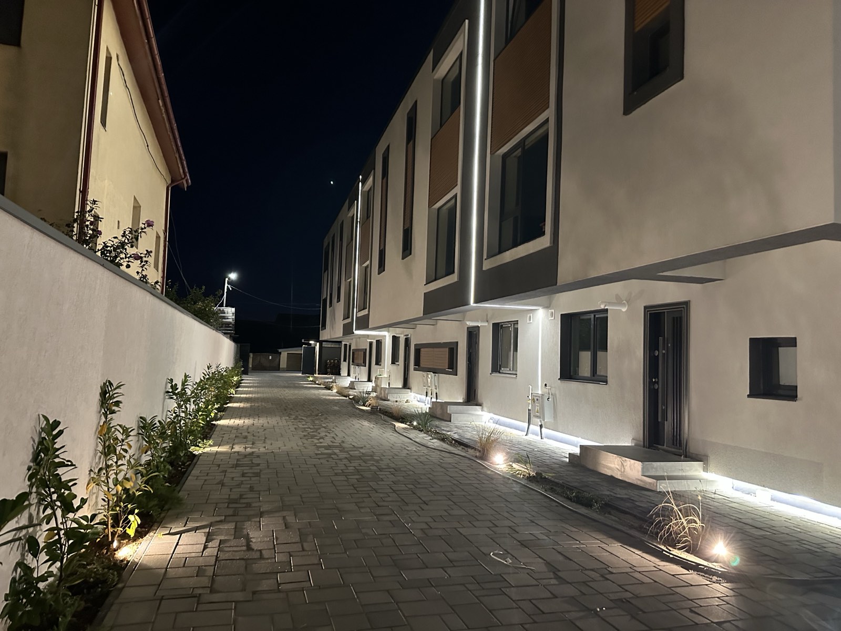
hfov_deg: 71.6
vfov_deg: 56.8
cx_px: 420
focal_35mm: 24
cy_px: 316
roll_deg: -1.9
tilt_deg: +3.9
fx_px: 583
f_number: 1.78
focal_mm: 6.86
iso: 800
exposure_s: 1/33
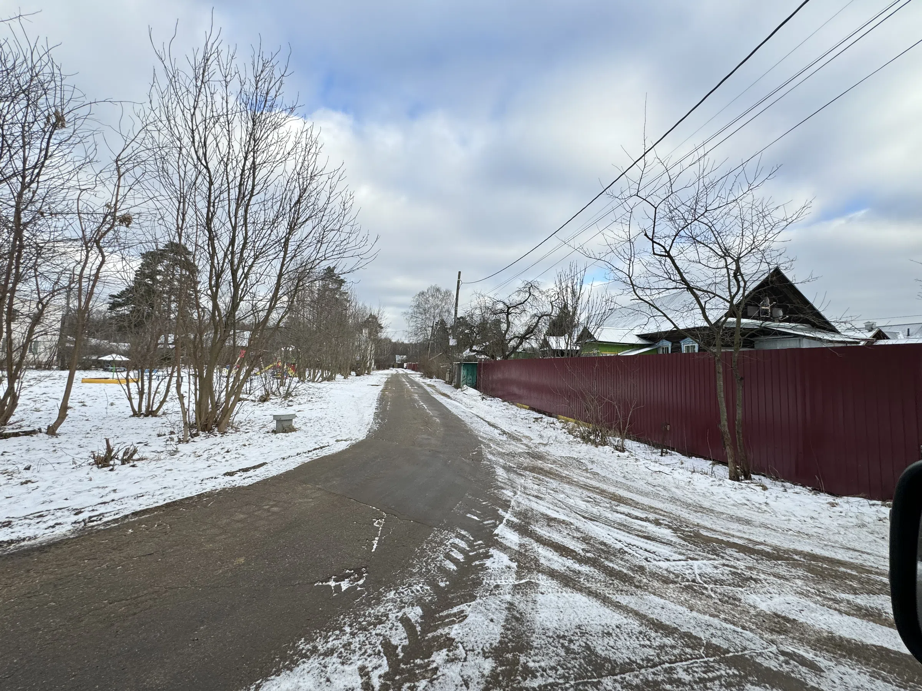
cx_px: 461
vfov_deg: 85.7
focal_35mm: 14
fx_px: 373
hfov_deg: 102.1
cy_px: 346
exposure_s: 1/505
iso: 40
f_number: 2.2
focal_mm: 2.22
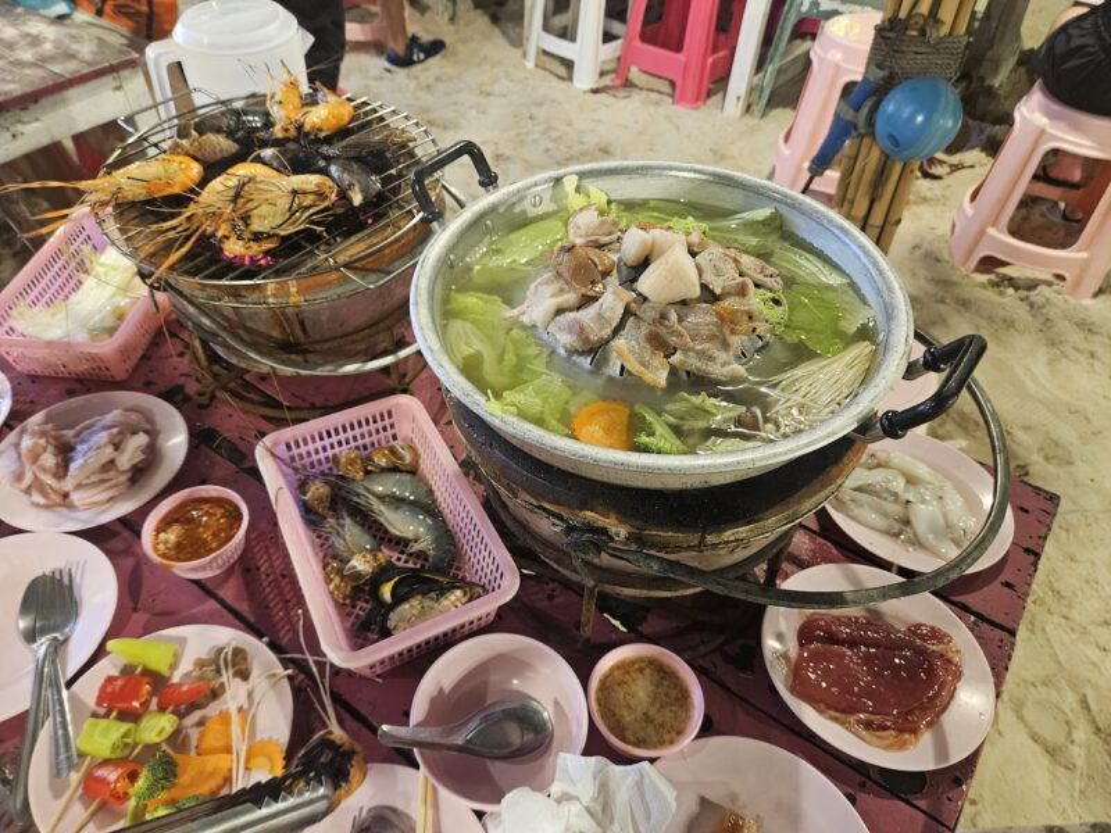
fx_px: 738
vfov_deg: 58.9
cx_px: 556
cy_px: 416
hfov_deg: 73.9
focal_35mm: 23
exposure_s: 1/50
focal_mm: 5.4
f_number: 1.8
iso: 640
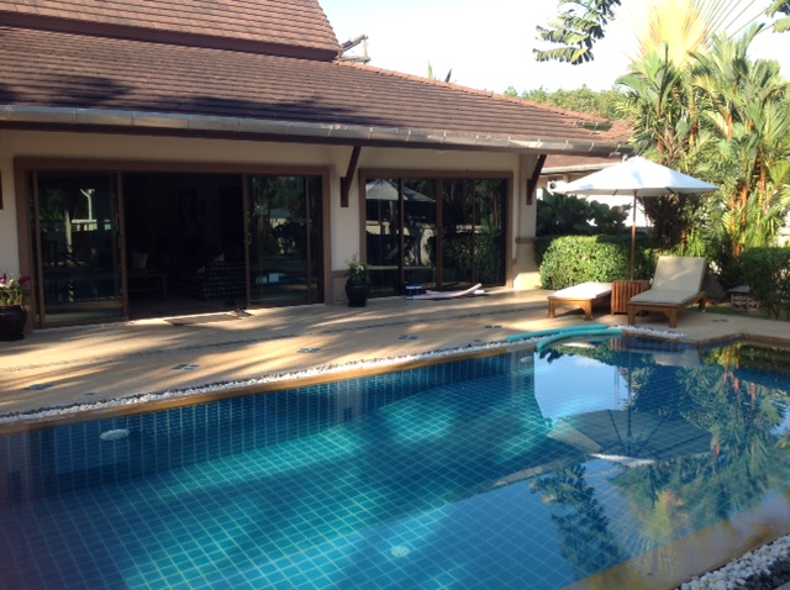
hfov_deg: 52.7
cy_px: 295
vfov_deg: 40.6
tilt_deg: -10.8
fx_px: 798
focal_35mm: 35
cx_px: 395
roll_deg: -0.8
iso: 50
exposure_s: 1/504
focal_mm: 4.28
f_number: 2.4
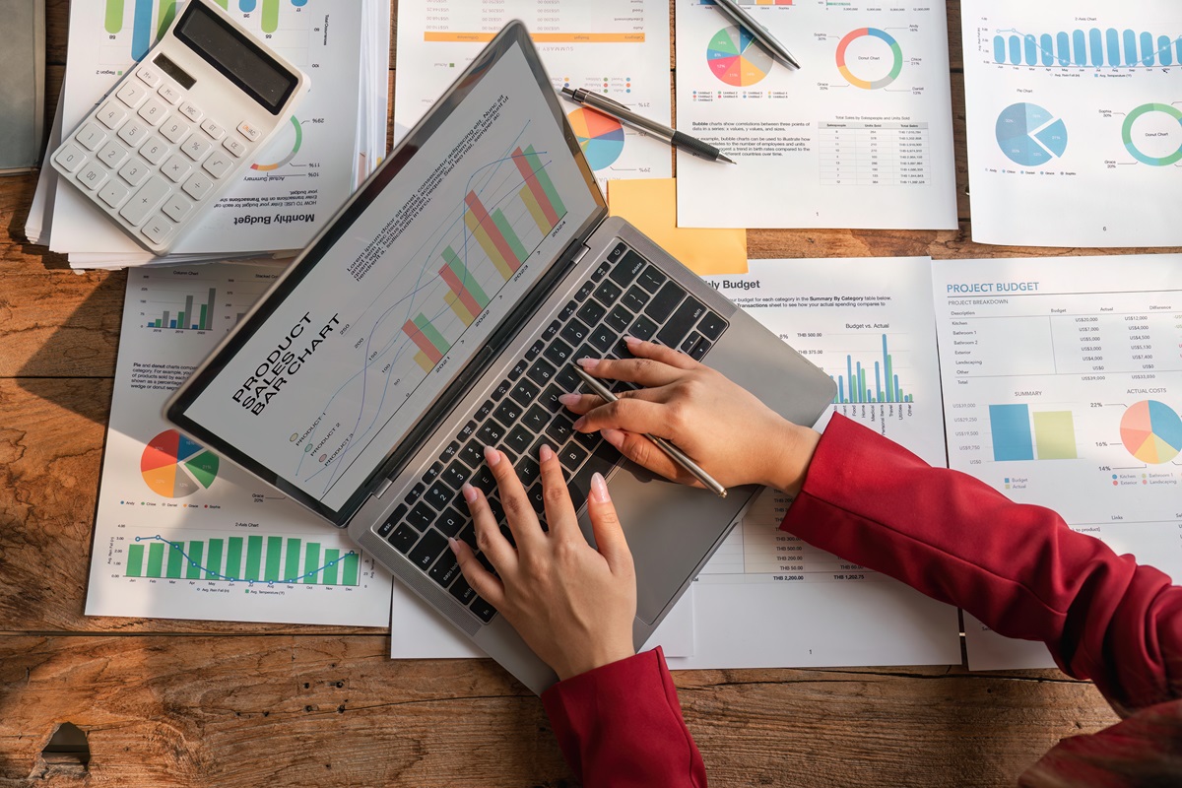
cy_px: 394
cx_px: 591
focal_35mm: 32
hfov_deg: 58.7
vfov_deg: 41.1
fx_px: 1051
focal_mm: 32
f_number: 2.8
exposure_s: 1/250
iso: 100
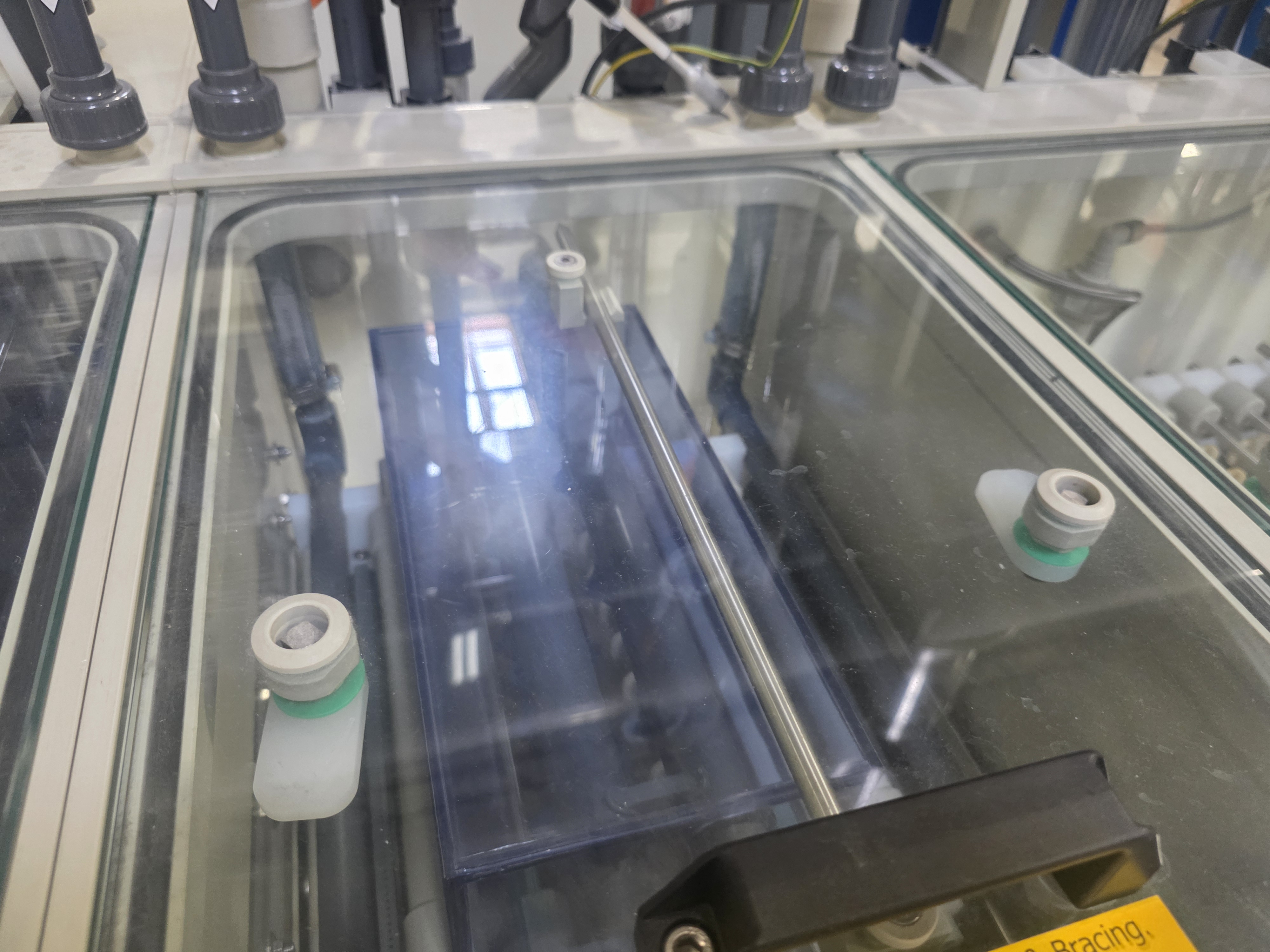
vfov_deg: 58.9
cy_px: 476
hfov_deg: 73.9
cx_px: 635
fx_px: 844
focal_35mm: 23
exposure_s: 1/120
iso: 1000
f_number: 1.7
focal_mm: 6.3
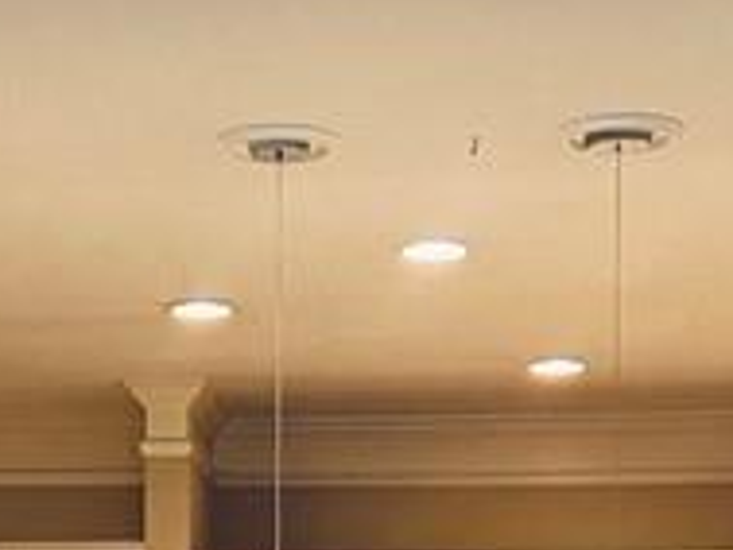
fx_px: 2988
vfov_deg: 10.2
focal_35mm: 141
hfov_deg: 13.9
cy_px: 821
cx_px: 186
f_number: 1.5
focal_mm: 5.7
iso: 125
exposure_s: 1/60
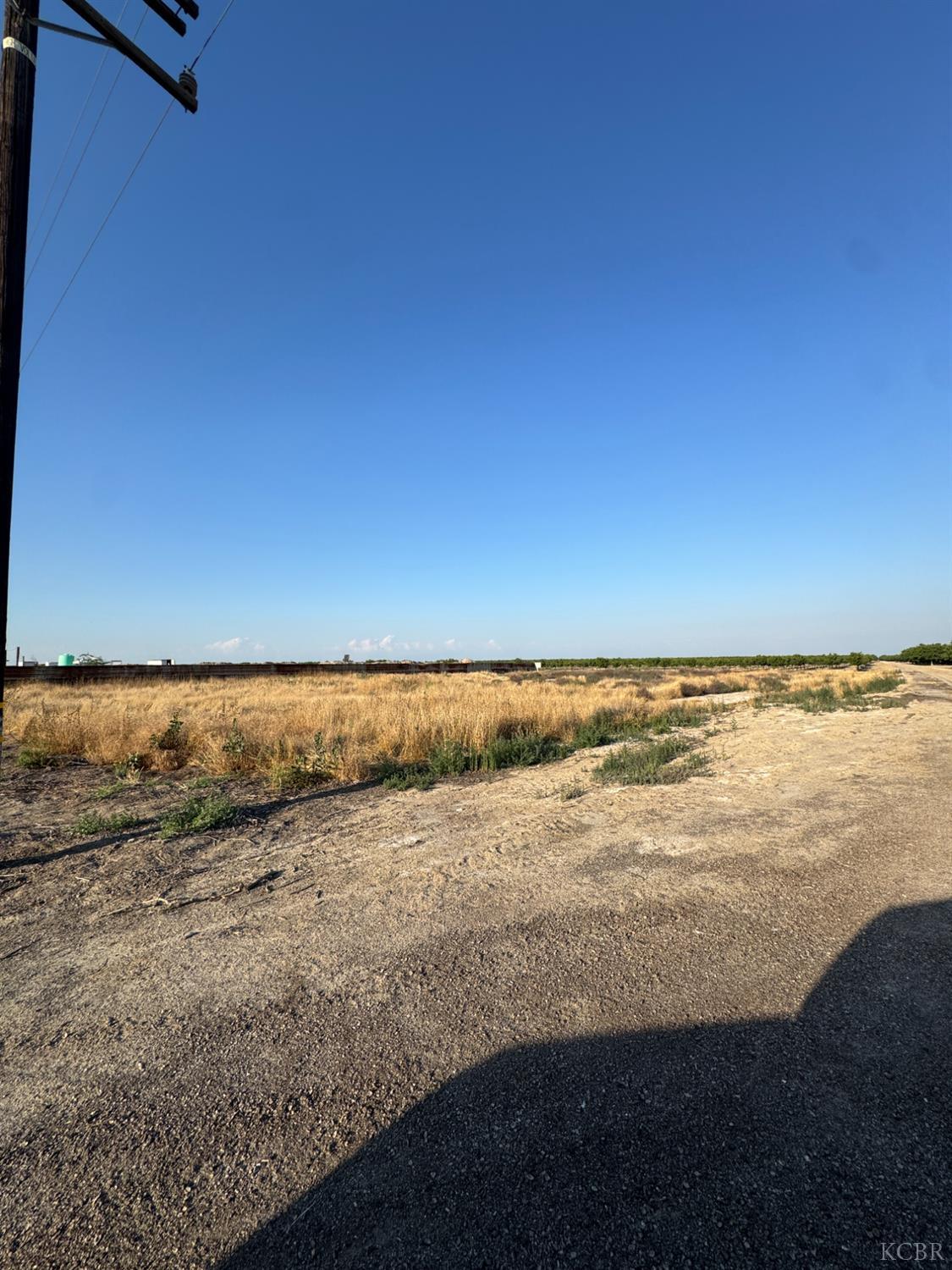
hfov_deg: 85.7
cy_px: 635
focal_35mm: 14
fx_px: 513
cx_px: 476
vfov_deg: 102.1
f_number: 2.2
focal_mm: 2.22
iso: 50
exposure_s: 1/1567
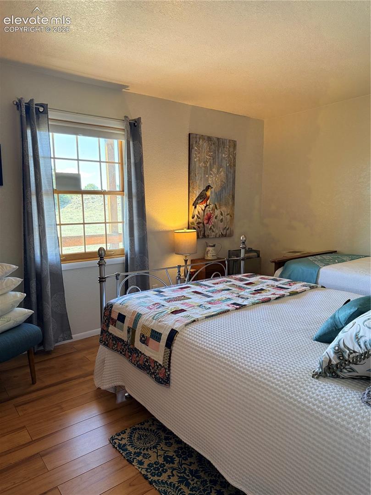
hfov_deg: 56.8
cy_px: 248
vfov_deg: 71.6
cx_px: 186
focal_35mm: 24
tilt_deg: -6.7
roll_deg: -0.3
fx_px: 343
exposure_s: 1/120
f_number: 1.78
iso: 250
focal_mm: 6.76
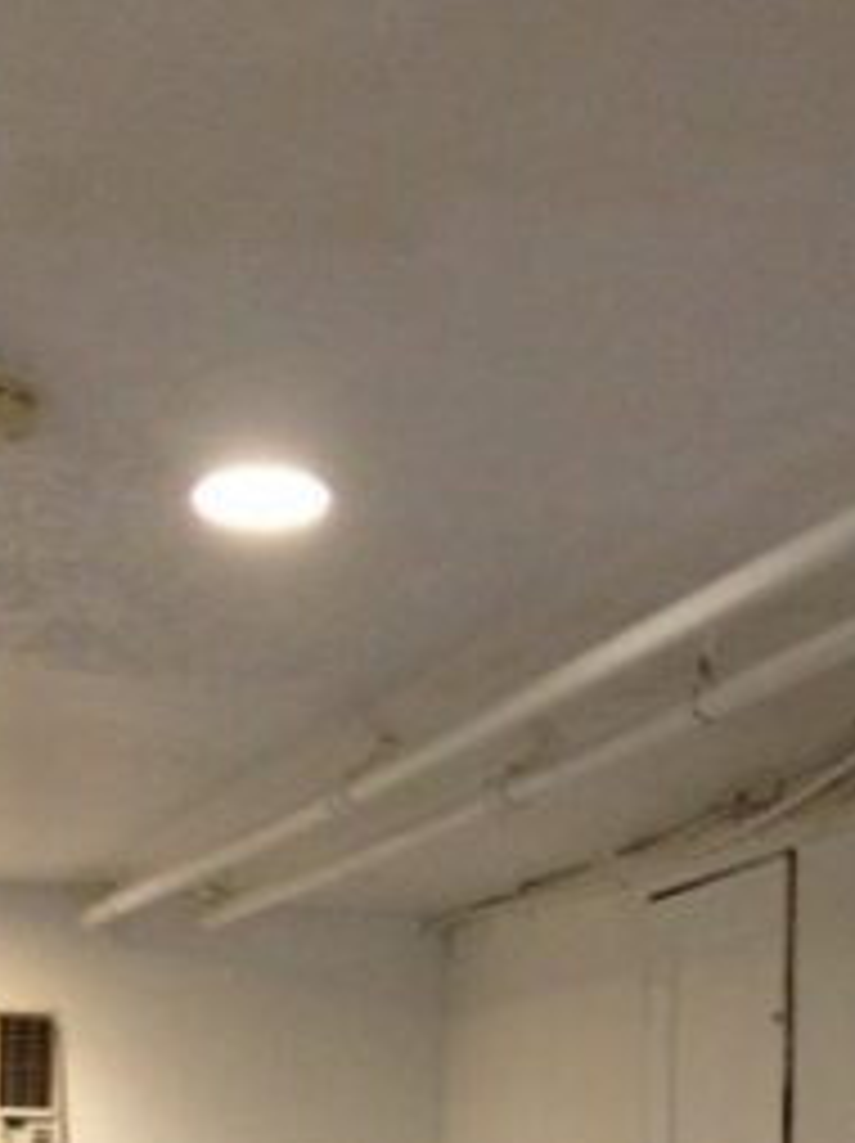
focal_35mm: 92
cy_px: 1415
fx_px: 3035
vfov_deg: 19.9
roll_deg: +1.6
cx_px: 342
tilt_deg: -4.8
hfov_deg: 16.0
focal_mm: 4.28
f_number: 2.4
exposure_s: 1/20
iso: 160
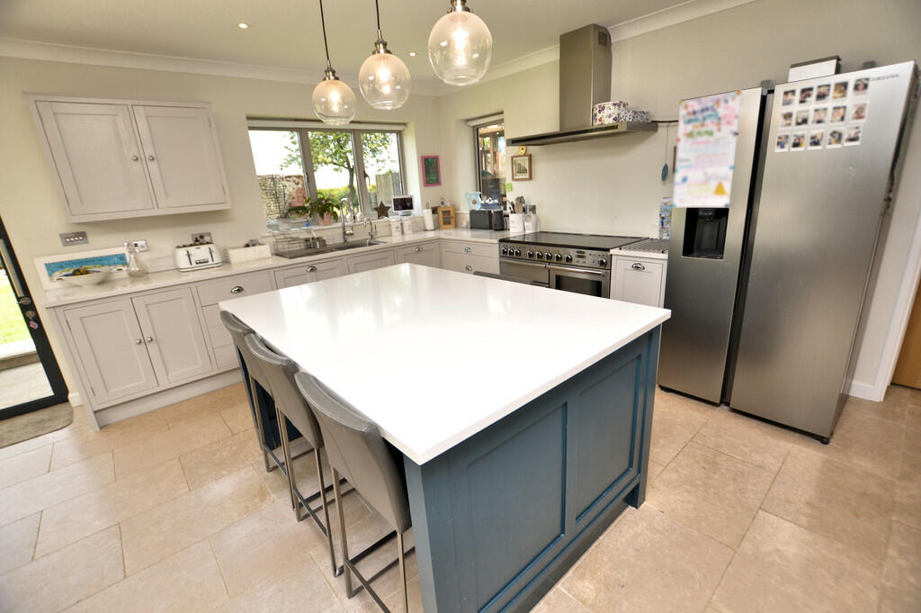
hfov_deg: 100.4
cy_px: 306
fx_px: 383
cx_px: 460
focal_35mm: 15
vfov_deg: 77.2
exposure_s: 1/125
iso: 125
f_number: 4
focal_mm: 10
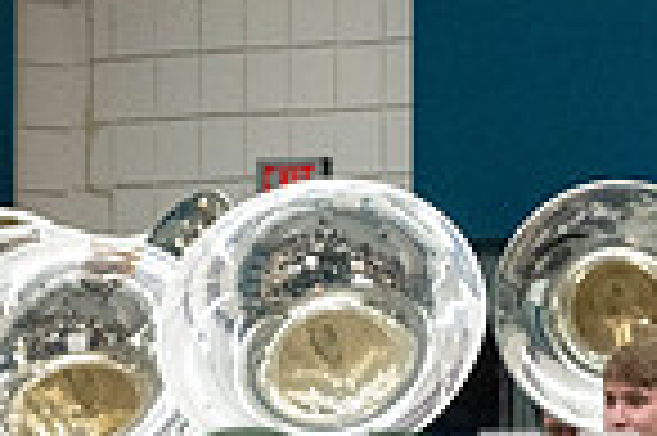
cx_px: 504
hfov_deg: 7.4
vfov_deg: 4.9
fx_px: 5068
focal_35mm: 278
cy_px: 641
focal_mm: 70
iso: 10000
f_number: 4
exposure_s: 1/500
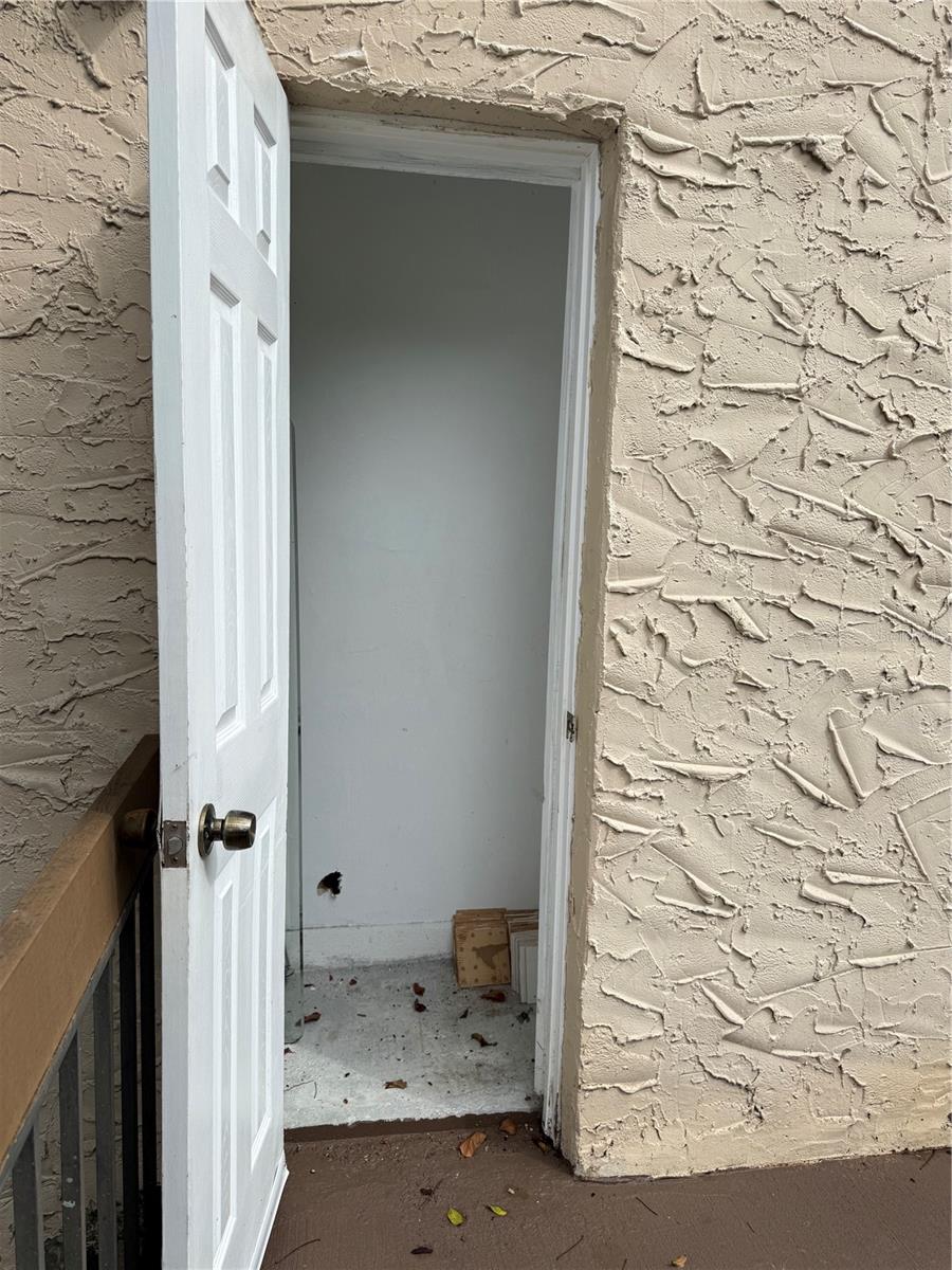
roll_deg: -1.5
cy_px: 635
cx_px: 476
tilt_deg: -5.4
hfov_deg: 56.8
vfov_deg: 71.6
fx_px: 880
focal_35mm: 24
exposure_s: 1/1901
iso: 80
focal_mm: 6.76
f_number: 1.78
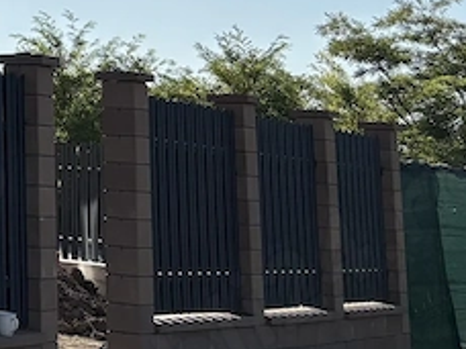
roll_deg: -2.3
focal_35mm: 114
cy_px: -171
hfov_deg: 14.5
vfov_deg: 12.4
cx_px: -452
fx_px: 1535
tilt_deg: +12.2
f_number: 1.6
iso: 50
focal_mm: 5.96
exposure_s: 1/4950
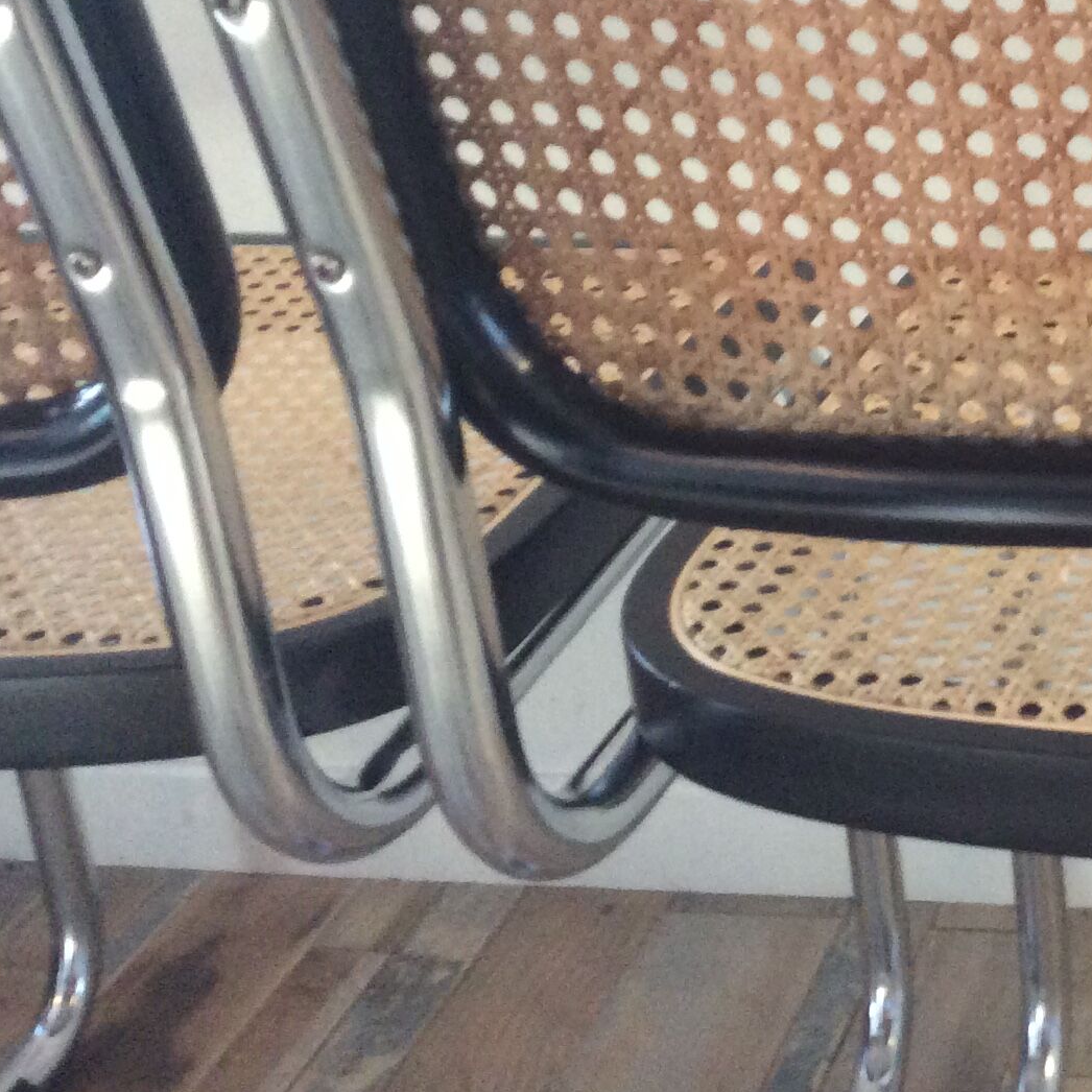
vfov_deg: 24.3
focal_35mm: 70
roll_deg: +4.2
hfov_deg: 23.0
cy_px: 218
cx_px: 1235
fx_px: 2498
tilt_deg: -21.0
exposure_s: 1/25
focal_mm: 3.3
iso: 160
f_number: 2.4
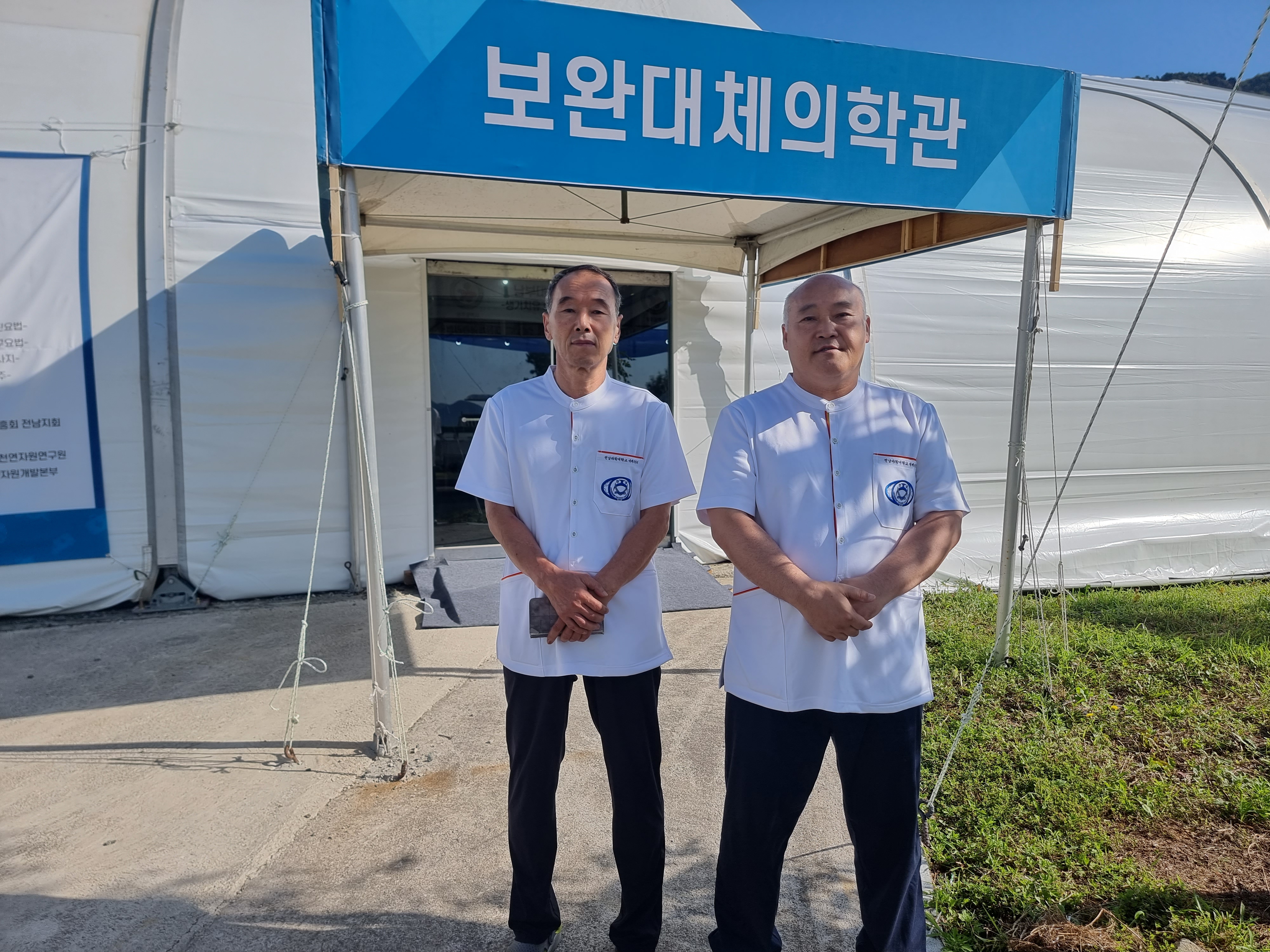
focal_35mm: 24
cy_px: 476
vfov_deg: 56.8
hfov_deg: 71.6
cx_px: 635
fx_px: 881
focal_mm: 6.7
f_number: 1.8
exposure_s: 1/972
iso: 50
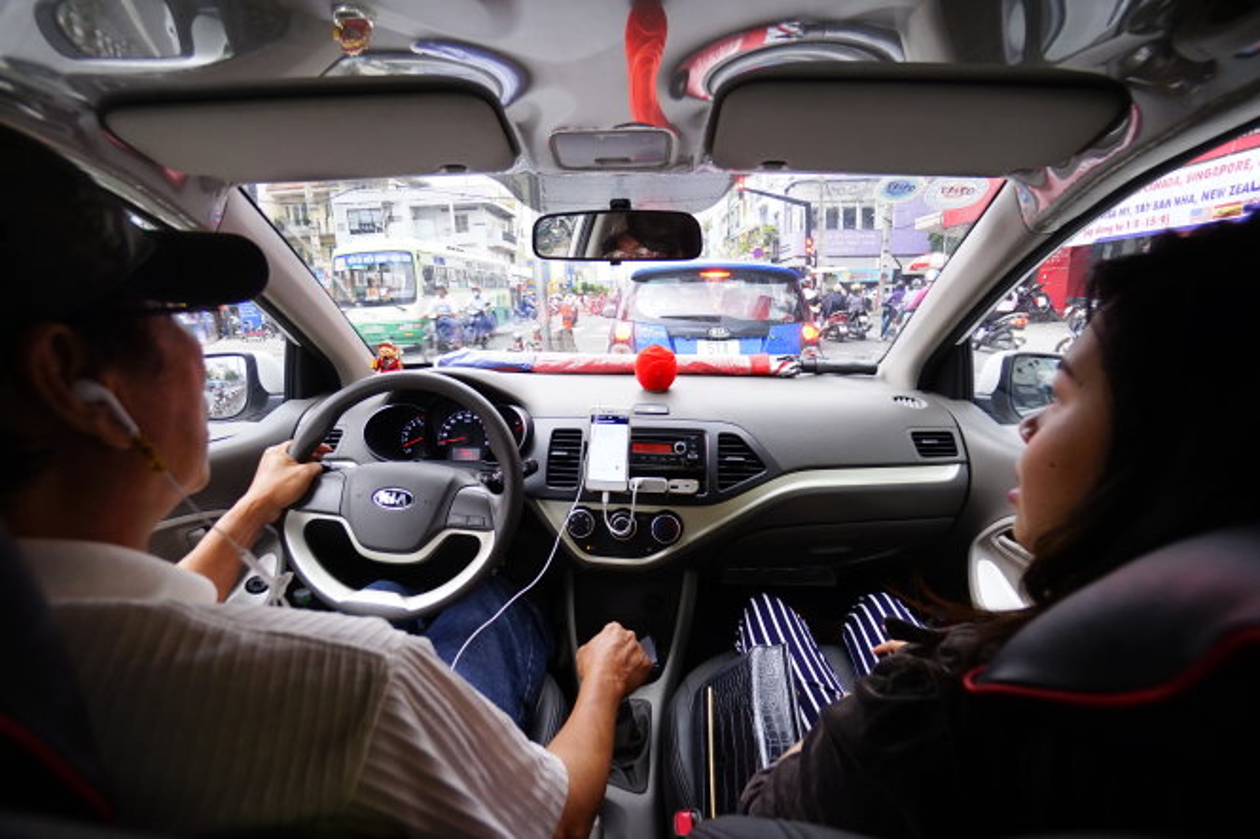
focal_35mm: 15
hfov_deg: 100.4
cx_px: 630
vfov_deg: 77.3
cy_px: 420
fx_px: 525
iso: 400
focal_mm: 10
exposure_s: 1/60
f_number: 4
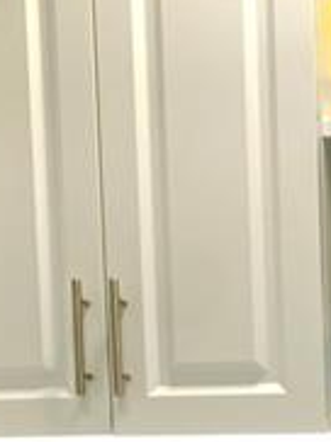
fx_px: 1406
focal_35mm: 110
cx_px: 472
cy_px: 673
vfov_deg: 16.3
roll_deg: +2.0
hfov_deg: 12.8
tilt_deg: -6.3
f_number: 1.8
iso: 40
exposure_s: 1/120
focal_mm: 4.25
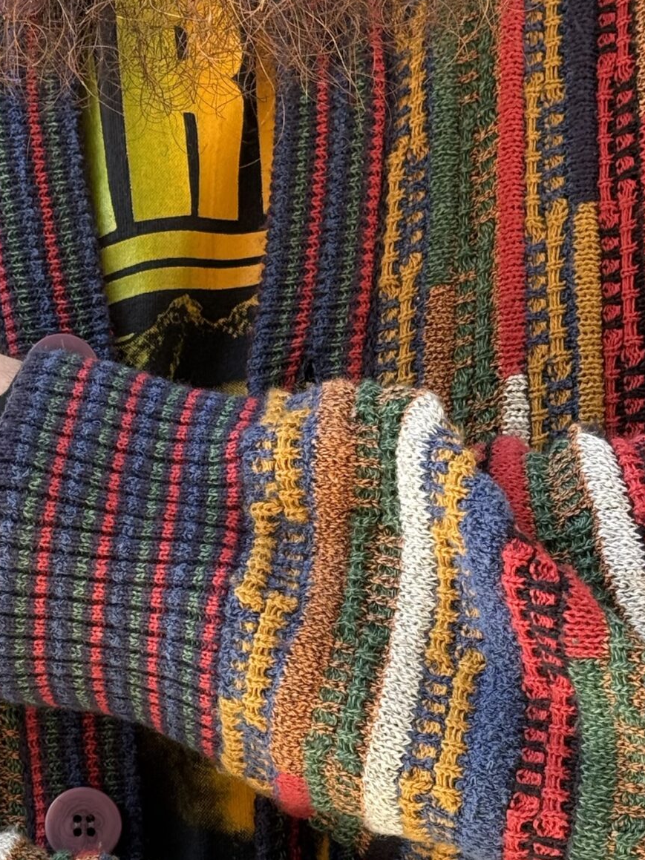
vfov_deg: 18.5
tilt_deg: -6.4
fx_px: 2634
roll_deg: +0.3
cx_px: 204
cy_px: 608
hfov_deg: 13.9
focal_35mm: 106
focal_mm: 6.76
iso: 125
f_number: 1.78
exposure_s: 1/242
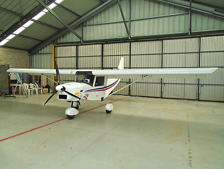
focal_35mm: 26
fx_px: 168
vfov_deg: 53.1
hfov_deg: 67.3
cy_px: 84
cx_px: 112
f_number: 3.2
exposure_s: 1/40
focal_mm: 4.6
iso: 100
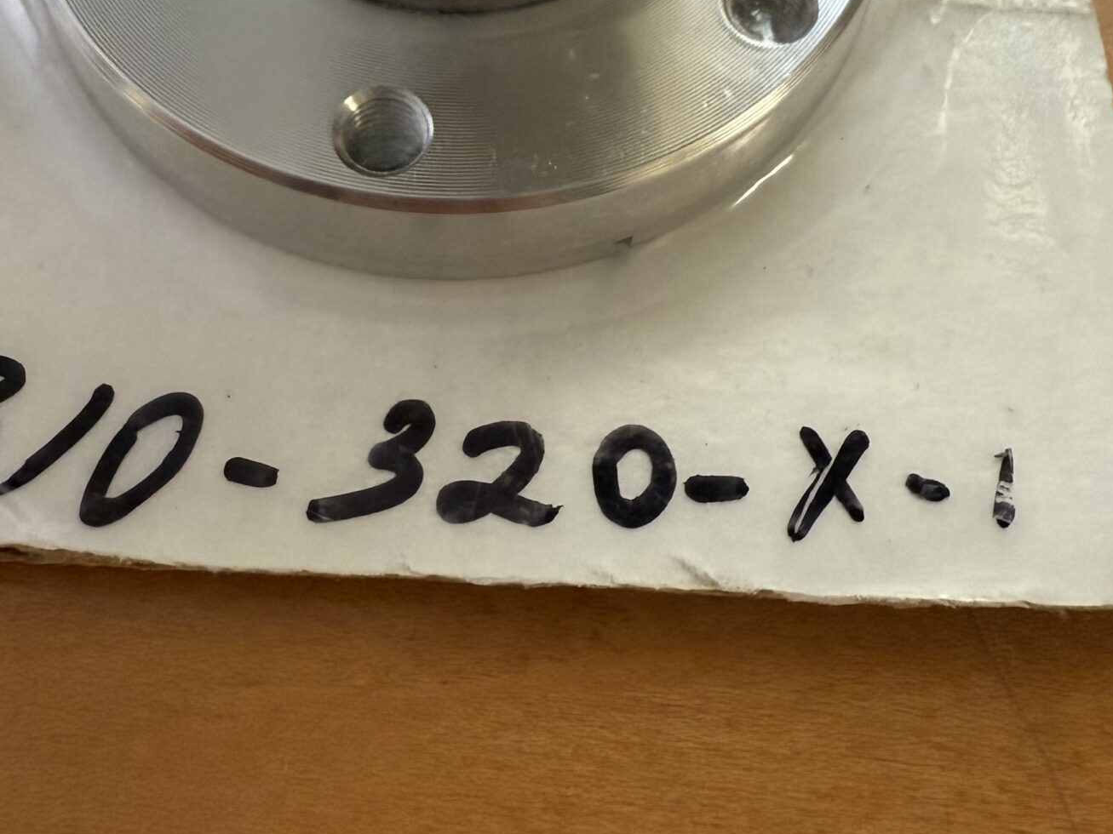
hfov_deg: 40.4
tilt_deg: -51.4
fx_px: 1511
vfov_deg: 28.3
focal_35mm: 47
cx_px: 518
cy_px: -60
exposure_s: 1/120
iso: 250
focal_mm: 2.22
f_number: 2.2
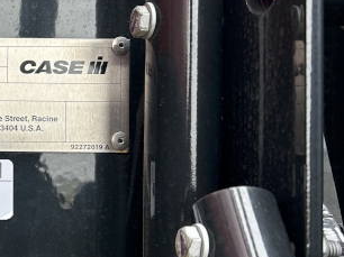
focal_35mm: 68
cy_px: 162
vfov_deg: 21.5
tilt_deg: +0.8
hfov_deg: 24.9
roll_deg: -3.4
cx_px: -99
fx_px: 675
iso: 32
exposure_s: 1/147
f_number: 1.5
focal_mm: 5.7
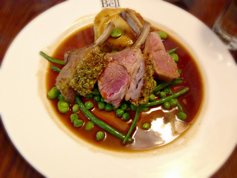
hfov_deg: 55.4
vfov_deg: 42.9
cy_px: 89
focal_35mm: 33
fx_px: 226
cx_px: 118
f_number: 2.4
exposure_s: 1/15
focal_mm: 4.12
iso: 500
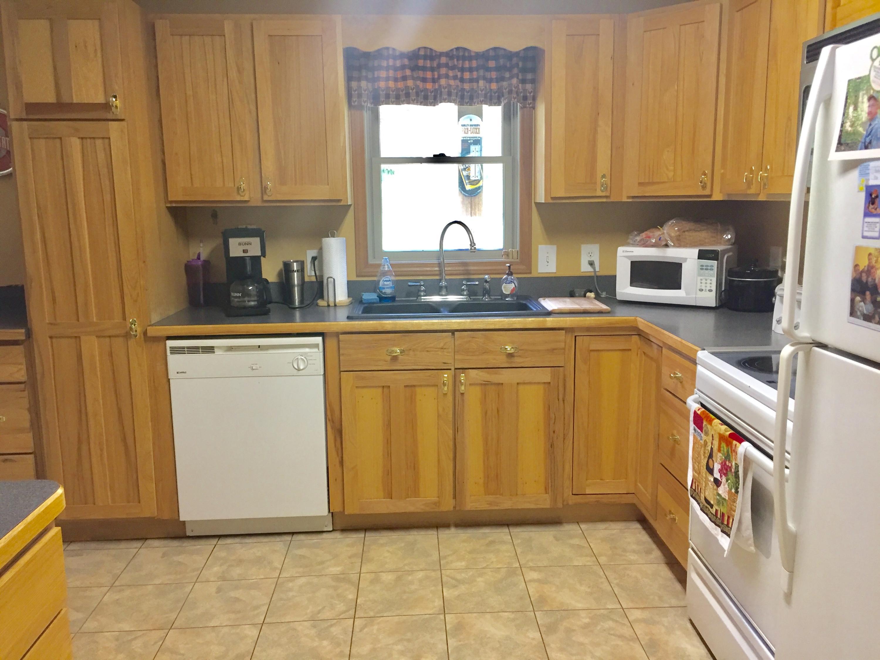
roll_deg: +0.6
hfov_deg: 61.7
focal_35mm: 29
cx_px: 440
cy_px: 330
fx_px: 737
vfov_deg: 48.2
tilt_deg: -10.2
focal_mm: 4.15
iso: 100
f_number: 2.2
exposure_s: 1/30
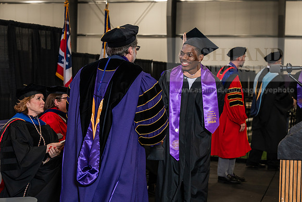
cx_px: 151
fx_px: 587
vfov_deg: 19.5
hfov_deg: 28.8
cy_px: 101
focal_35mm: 70
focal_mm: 70
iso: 1250
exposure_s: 1/200
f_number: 5
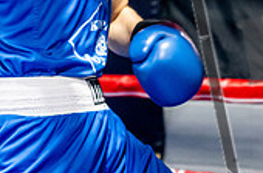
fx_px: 1871
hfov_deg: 8.0
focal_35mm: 257
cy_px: 55
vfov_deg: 5.3
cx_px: 91
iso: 4000
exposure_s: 1/800
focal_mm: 60
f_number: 2
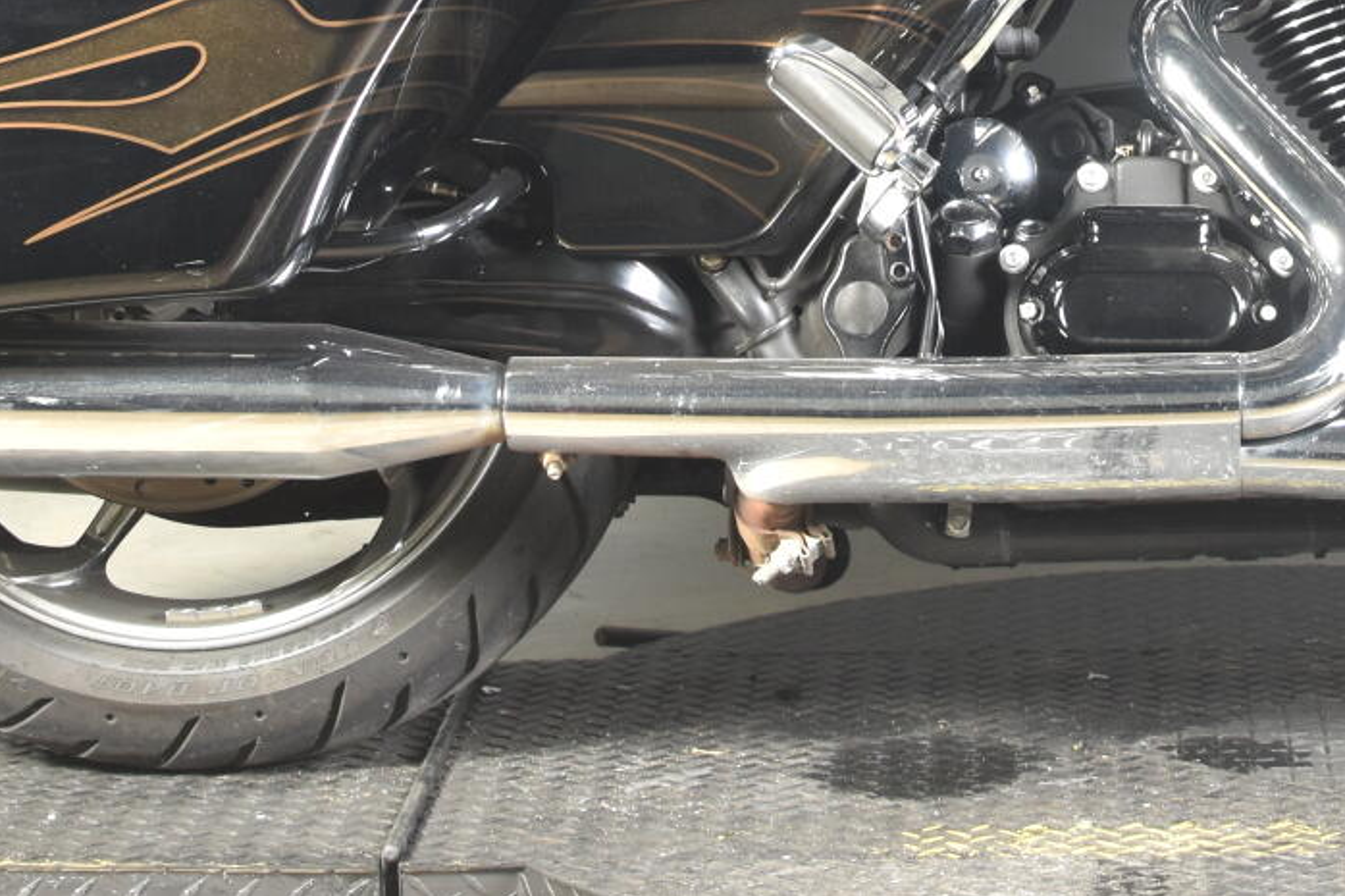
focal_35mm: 150
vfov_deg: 8.9
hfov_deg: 13.6
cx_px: 1148
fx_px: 5619
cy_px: -384
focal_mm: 35
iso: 400
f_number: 5
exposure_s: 1/60
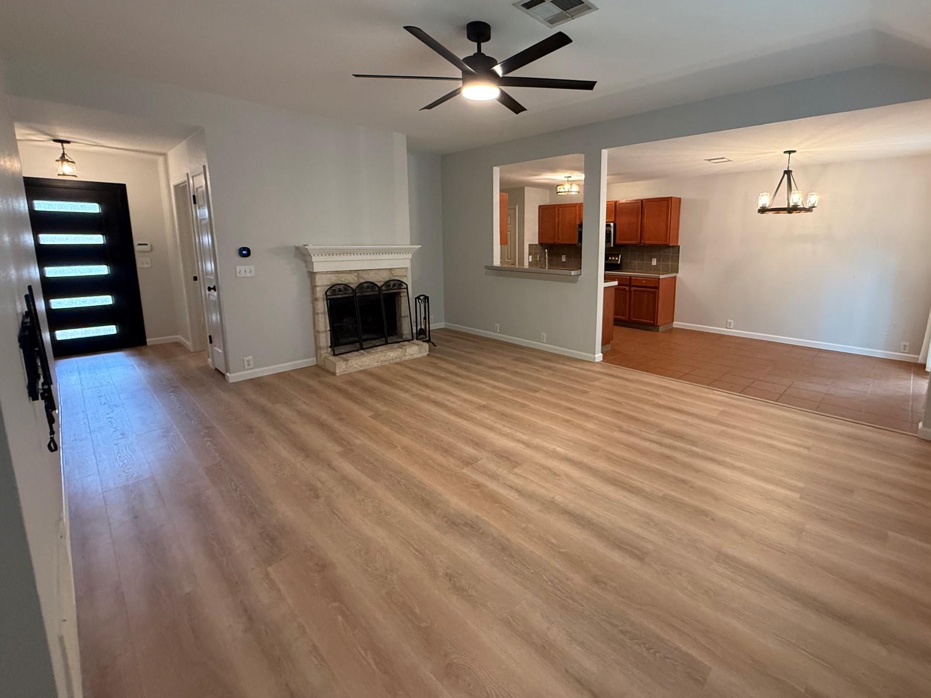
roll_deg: -0.6
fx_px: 430
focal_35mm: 16
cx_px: 530
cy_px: 305
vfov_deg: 77.8
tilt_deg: -9.0
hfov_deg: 93.9
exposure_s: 1/60
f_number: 2.2
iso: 400
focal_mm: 2.22
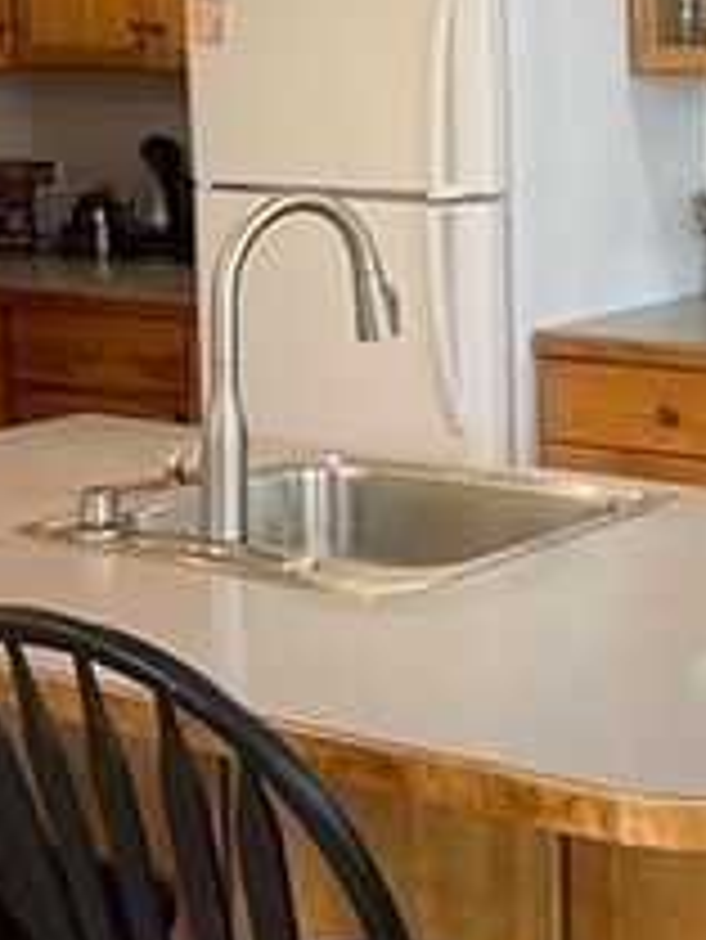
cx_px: 796
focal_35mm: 83
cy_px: 187
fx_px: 2255
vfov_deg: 23.2
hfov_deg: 17.2
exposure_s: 1/60
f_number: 1.6
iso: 250
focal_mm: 5.1
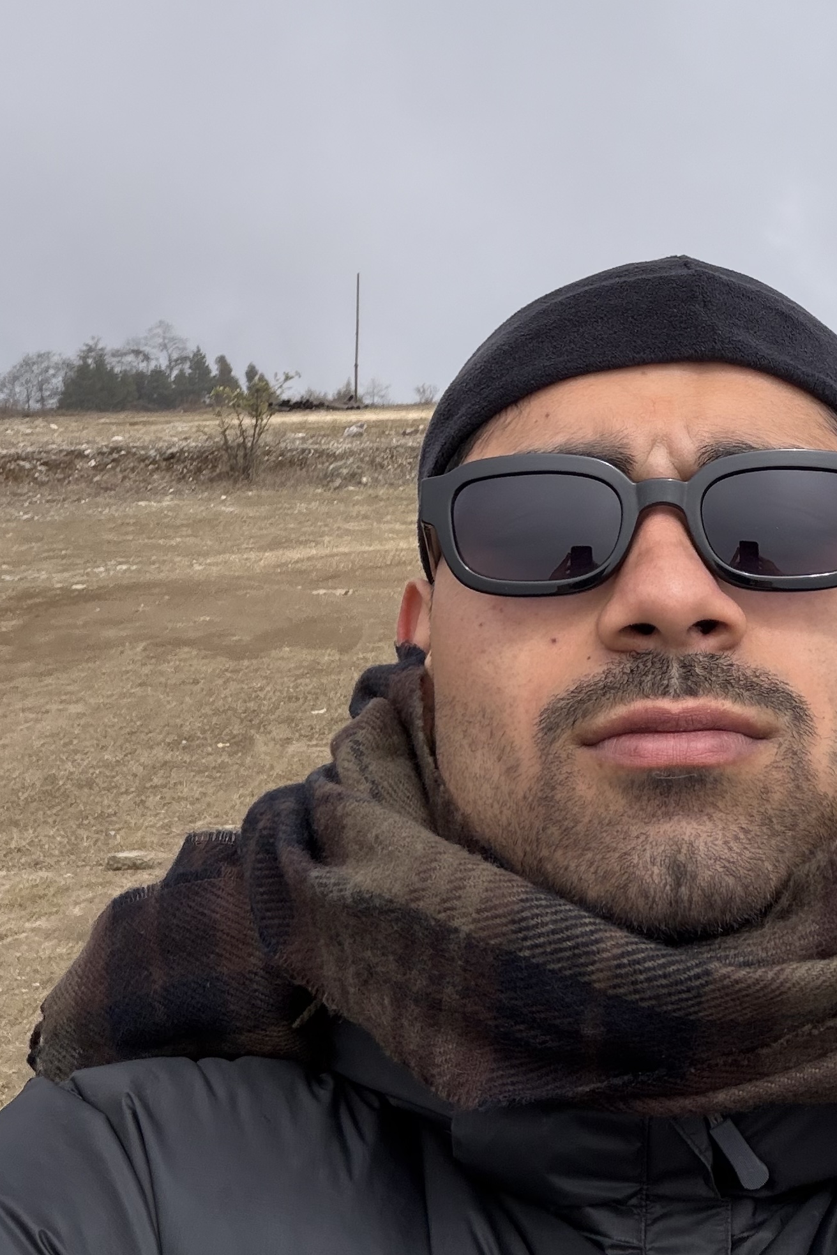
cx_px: 674
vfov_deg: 39.0
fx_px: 1708
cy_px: 280
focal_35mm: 49
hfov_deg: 27.0
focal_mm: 2.71
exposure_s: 1/1553
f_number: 1.9
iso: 32
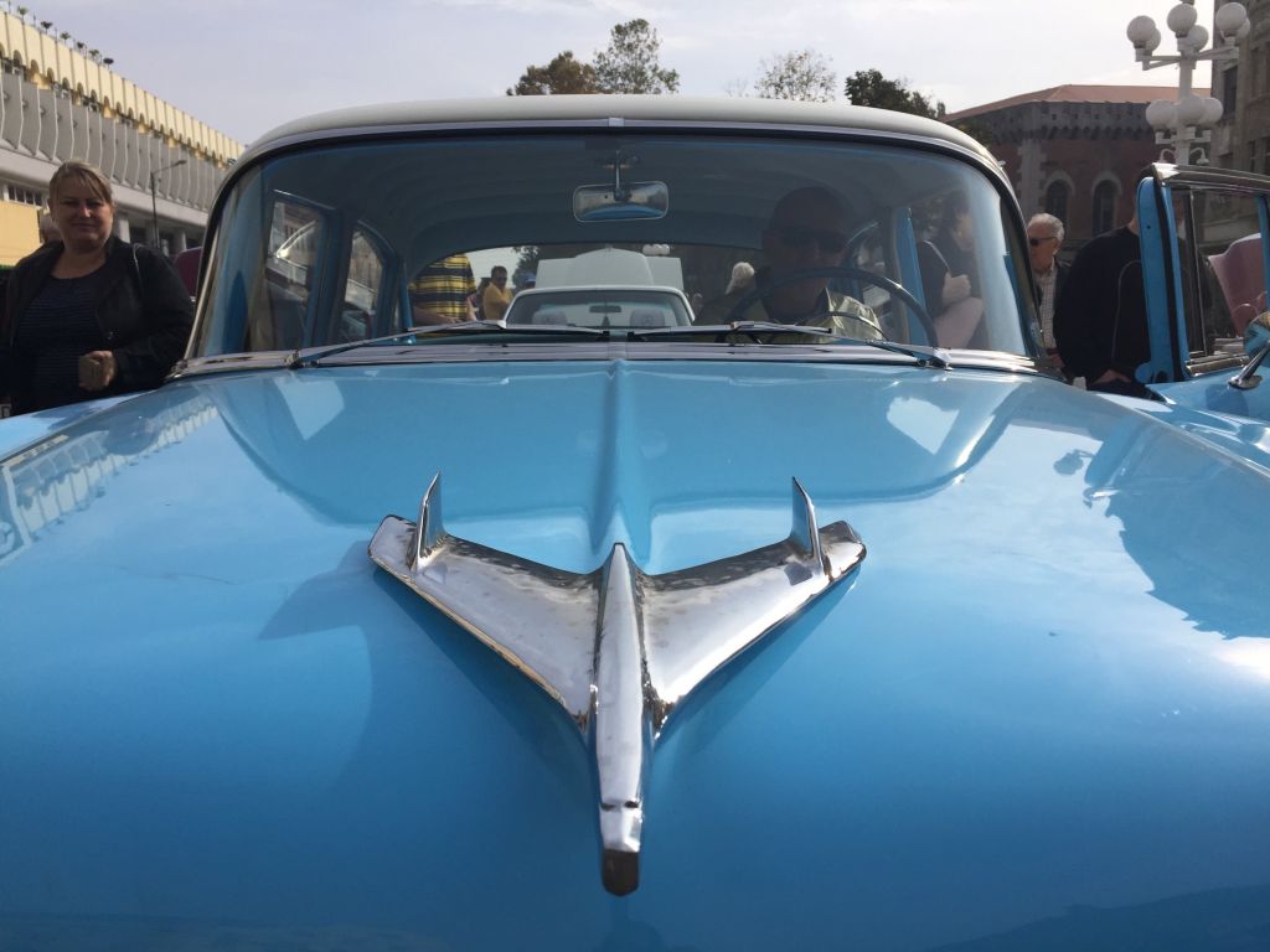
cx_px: 635
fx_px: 1064
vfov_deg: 48.2
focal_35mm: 29
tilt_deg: -7.9
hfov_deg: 61.7
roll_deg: +1.9
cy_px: 476
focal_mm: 4.15
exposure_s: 1/3049
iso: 32
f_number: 2.2
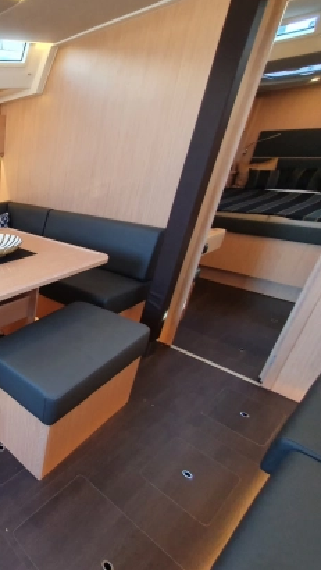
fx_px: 287
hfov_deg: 41.2
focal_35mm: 19
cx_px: -60
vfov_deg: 89.5
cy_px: 286
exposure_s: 1/50
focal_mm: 1.8
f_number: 2.2
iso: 160
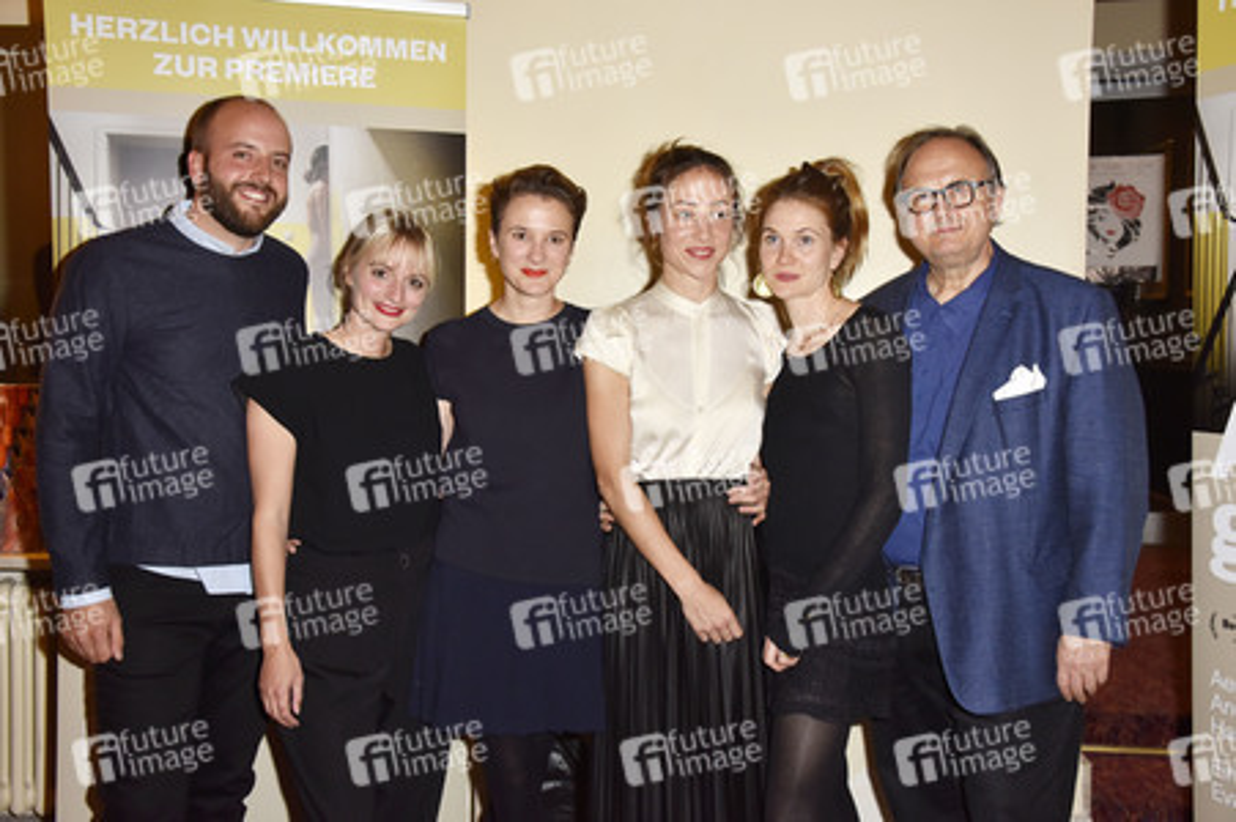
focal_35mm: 40
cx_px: 618
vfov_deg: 33.4
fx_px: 1372
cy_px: 411
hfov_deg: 48.5
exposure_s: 1/160
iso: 800
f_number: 5.6
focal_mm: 40
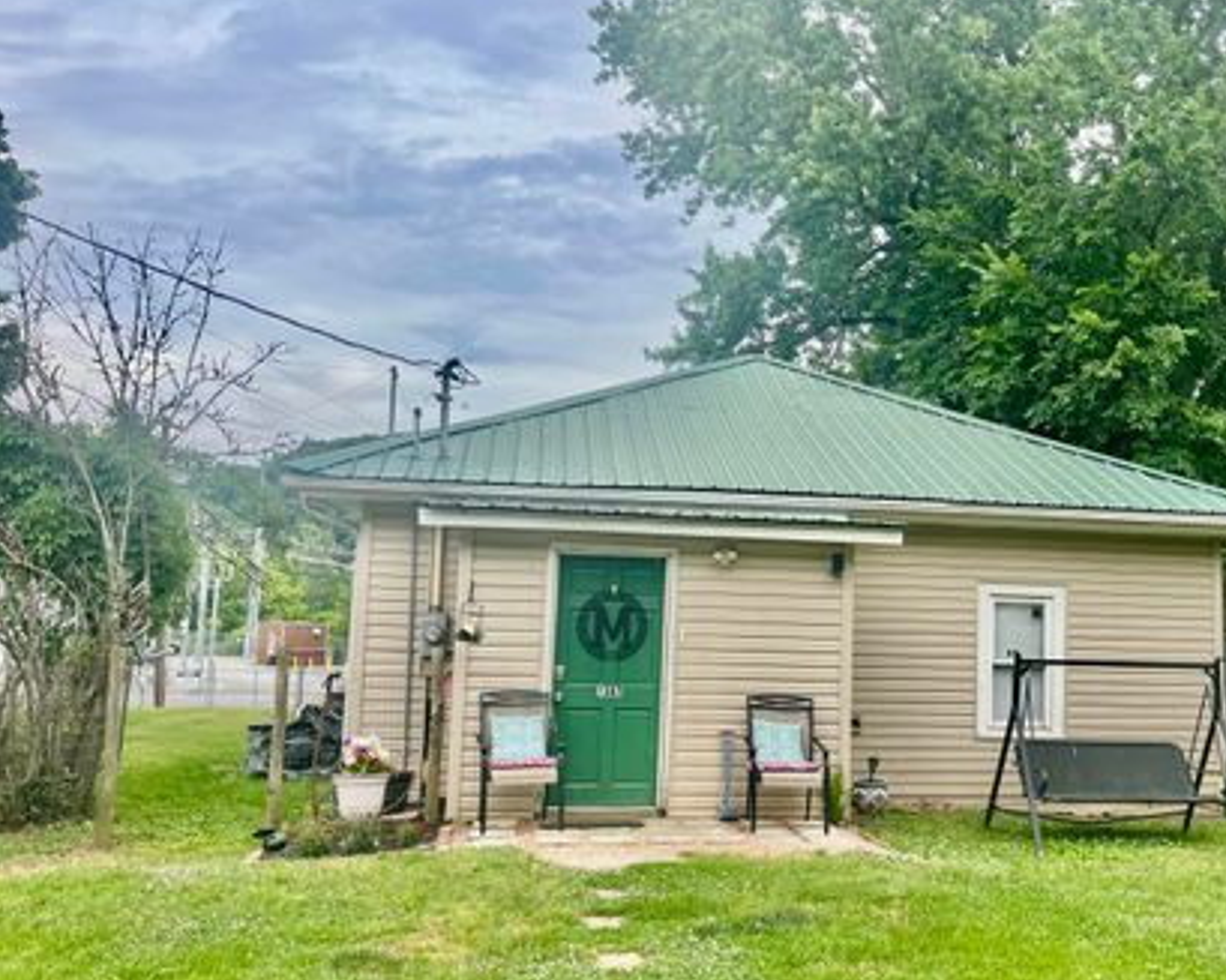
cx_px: 746
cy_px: 520
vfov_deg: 47.1
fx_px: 1125
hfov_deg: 56.7
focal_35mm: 31
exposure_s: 1/951
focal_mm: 5.1
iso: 50
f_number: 1.6
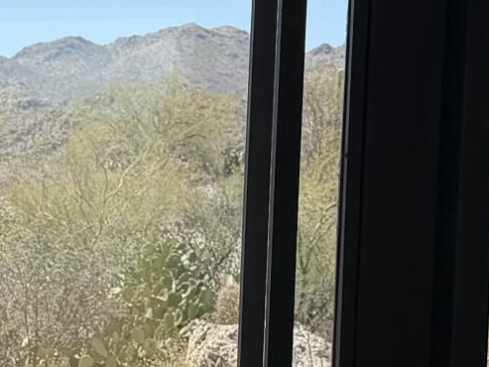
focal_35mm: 146
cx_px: -135
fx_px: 2063
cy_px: 360
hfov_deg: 13.1
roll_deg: -1.1
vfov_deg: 10.1
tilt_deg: -3.5
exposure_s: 1/2611
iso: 80
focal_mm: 6.76
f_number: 1.78
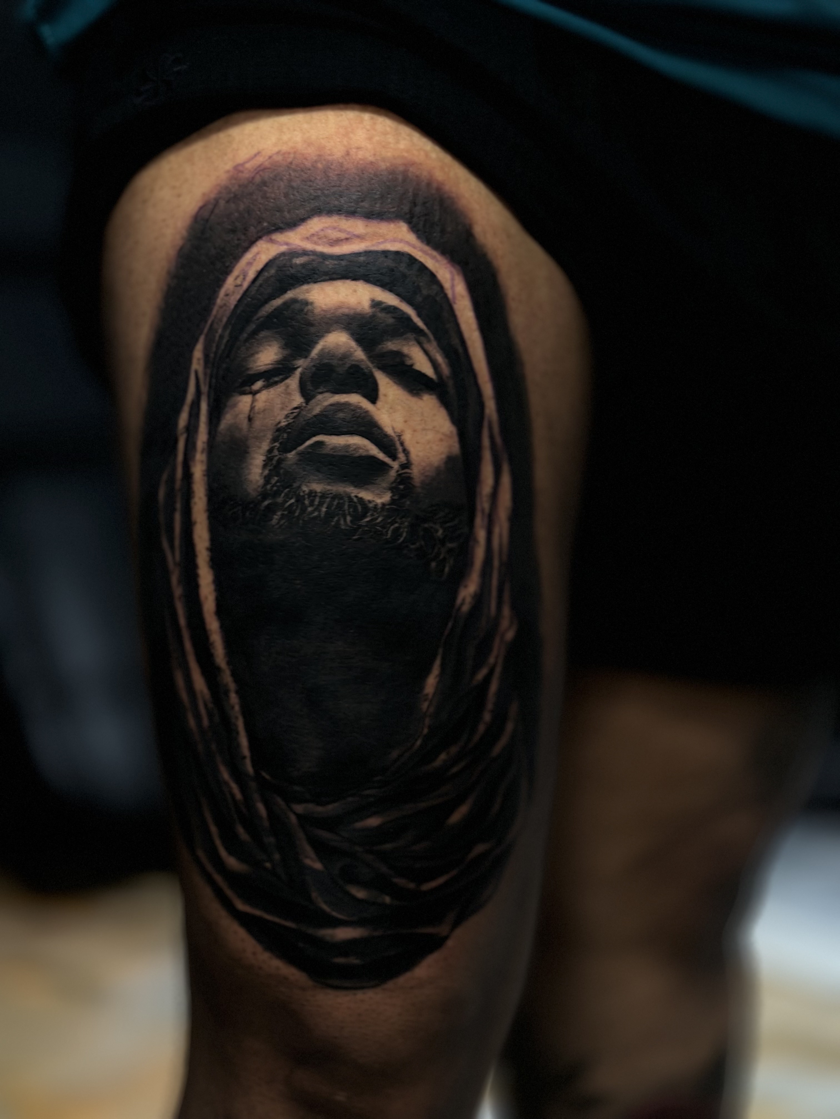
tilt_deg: -7.5
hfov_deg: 30.3
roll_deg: +1.5
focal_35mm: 48
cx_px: 420
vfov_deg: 39.7
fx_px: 1553
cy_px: 560
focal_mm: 6.86
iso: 320
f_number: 1.78
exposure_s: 1/40
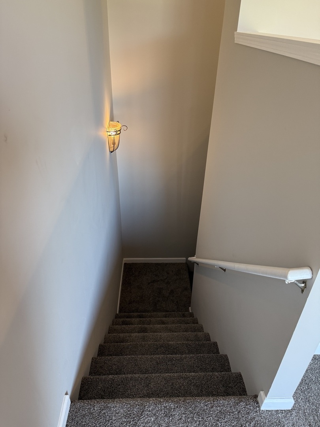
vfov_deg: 71.6
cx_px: 160
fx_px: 296
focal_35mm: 24
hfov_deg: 56.8
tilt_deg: -30.2
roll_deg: -1.2
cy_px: 214
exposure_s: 1/60
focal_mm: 6.76
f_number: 1.78
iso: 200
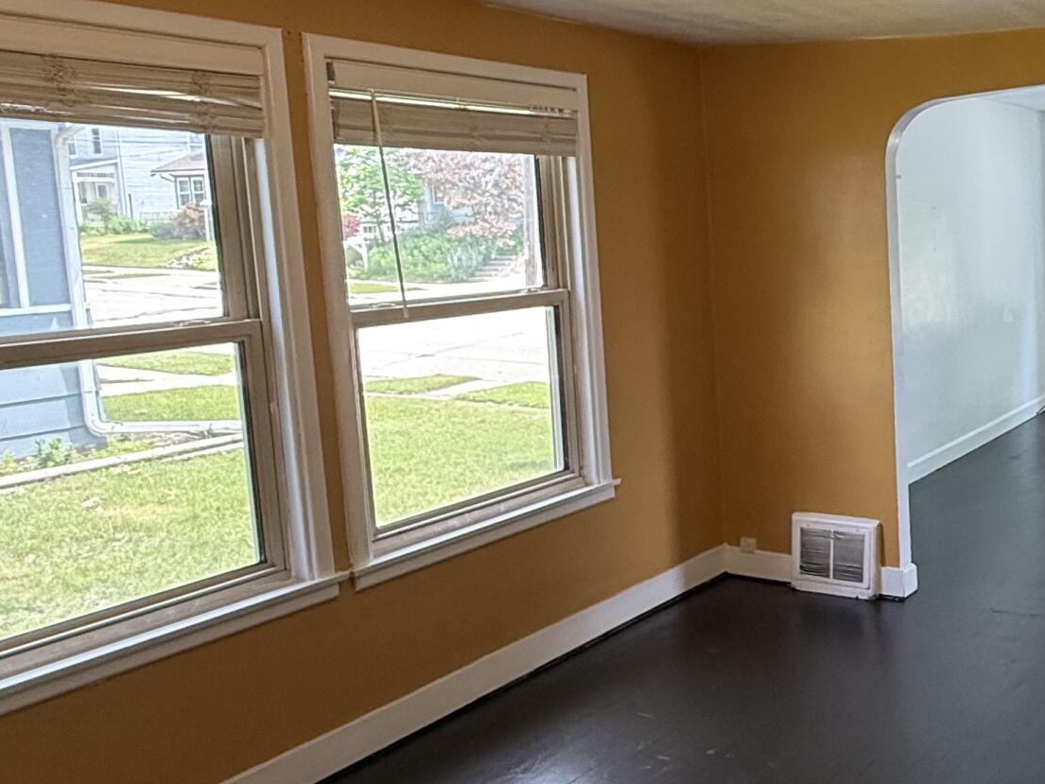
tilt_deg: -7.4
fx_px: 1147
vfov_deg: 37.7
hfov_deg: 42.1
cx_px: 1054
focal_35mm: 38
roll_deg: +0.7
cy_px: 347
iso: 160
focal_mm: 2.22
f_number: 2.2
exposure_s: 1/101
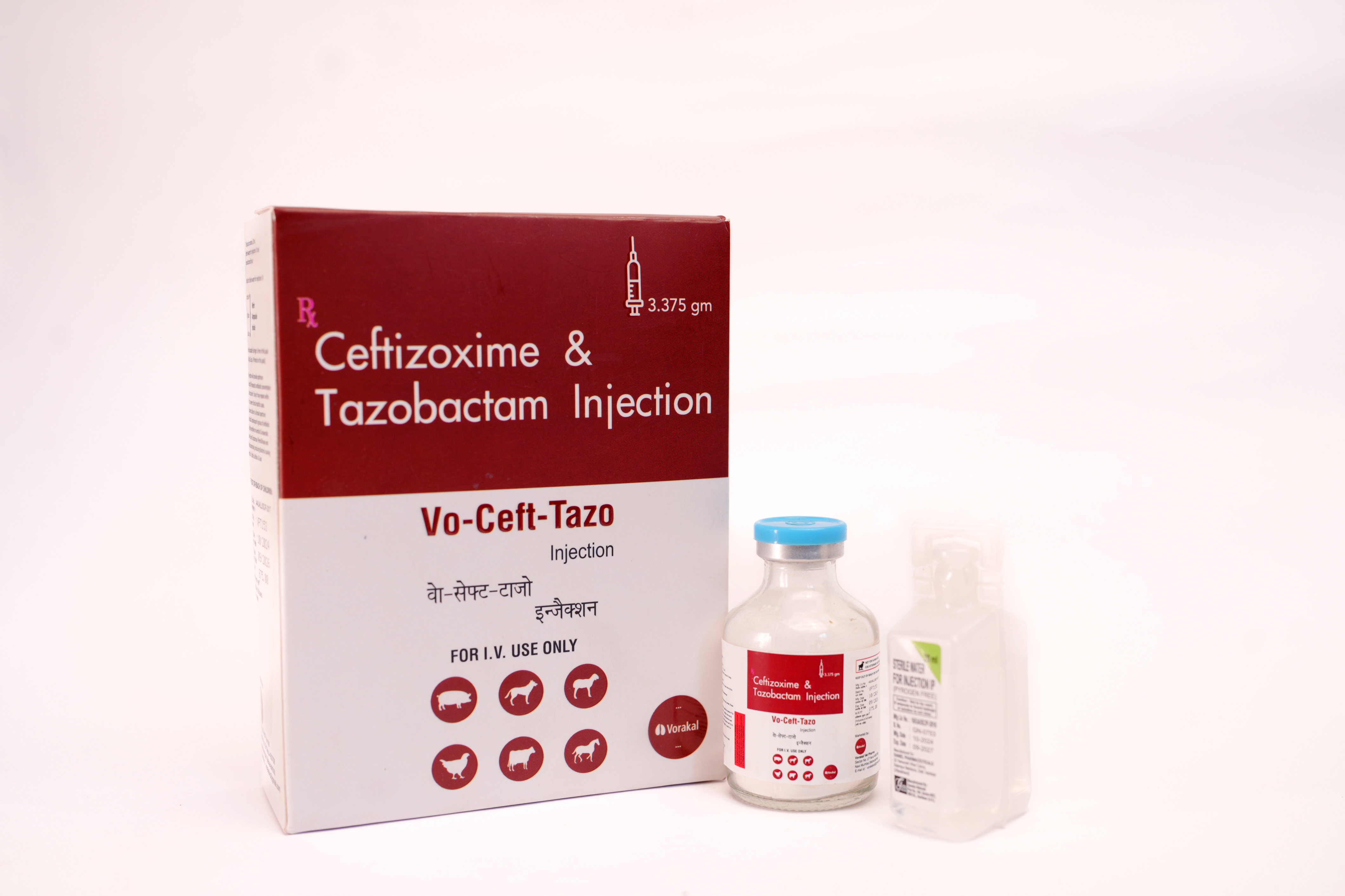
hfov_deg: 54.4
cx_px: 672
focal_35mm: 35
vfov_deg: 37.8
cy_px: 448
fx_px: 1307
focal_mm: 35
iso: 160
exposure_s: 1/100
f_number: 4.5
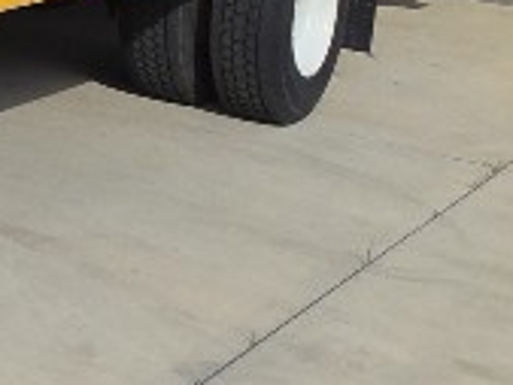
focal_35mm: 77
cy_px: -161
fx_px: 1142
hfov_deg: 14.8
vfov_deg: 17.6
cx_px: -732
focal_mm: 2.2
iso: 50
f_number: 2.2
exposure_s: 1/2122
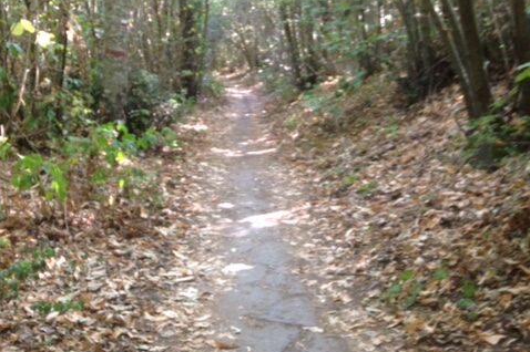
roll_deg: +0.0
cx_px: 265
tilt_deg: -17.3
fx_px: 677
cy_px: 262
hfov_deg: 42.8
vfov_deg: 28.8
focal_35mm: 46
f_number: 2.4
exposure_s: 1/20
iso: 125
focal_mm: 4.12
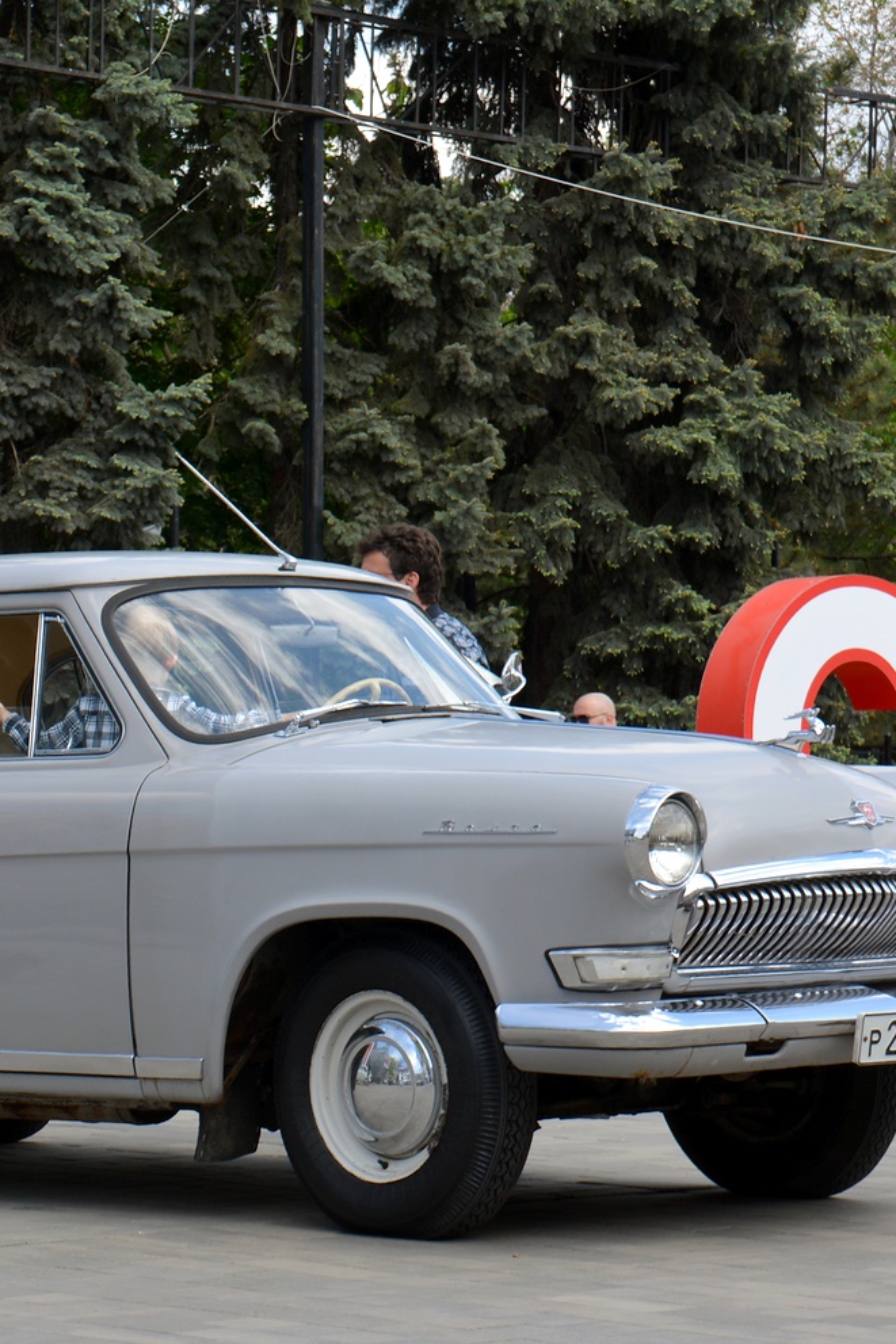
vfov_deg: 17.4
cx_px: 211
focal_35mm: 118
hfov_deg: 11.6
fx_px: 4407
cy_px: 668
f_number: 8
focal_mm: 52
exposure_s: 1/250
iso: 180
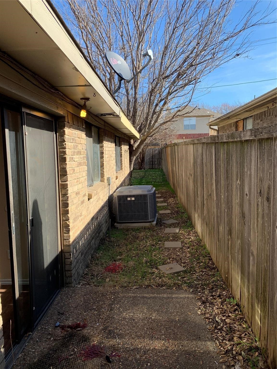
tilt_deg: -4.8
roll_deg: -0.2
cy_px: 184
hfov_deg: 53.1
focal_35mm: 26
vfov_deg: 67.3
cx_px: 138
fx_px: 277
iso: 25
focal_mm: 4.25
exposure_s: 1/856
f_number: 1.8
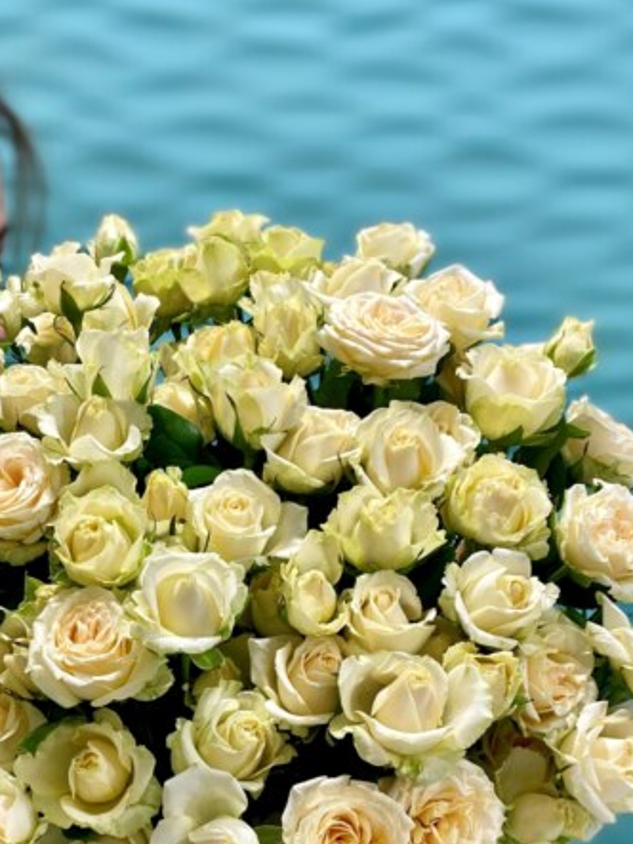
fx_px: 1146
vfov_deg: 38.8
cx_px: 219
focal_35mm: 47
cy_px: 682
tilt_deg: -25.5
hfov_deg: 30.7
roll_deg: +1.9
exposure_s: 1/50
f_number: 1.8
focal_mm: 4.25
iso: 64
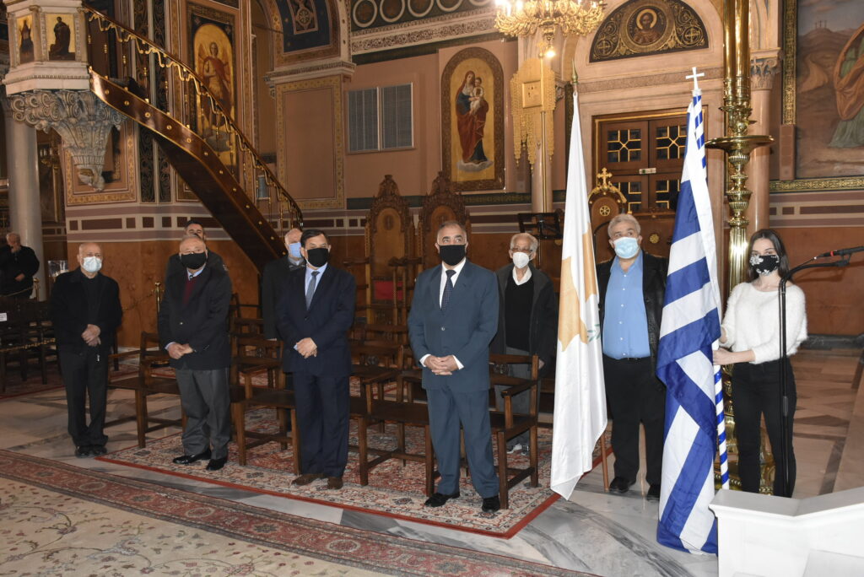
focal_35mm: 33
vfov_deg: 40.0
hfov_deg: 57.2
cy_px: 288
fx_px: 792
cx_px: 432
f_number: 5.6
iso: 1600
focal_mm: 22
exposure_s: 1/60
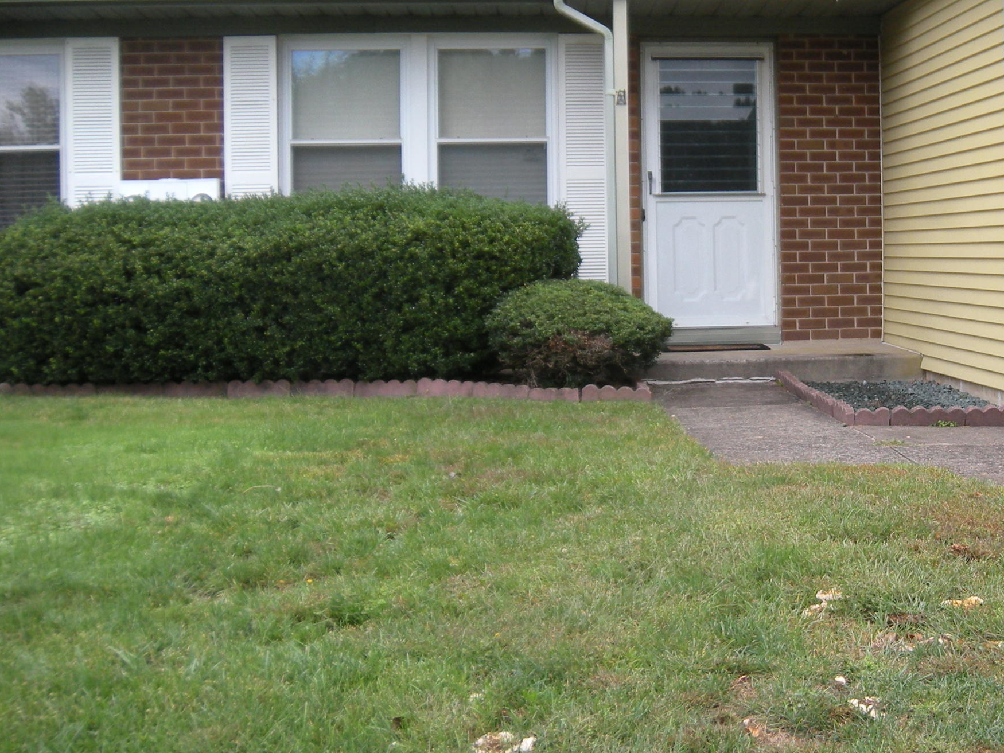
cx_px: 858
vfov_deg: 24.4
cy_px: 317
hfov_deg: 31.0
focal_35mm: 60
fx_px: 1740
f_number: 3.8
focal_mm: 5.9
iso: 64
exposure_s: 1/148
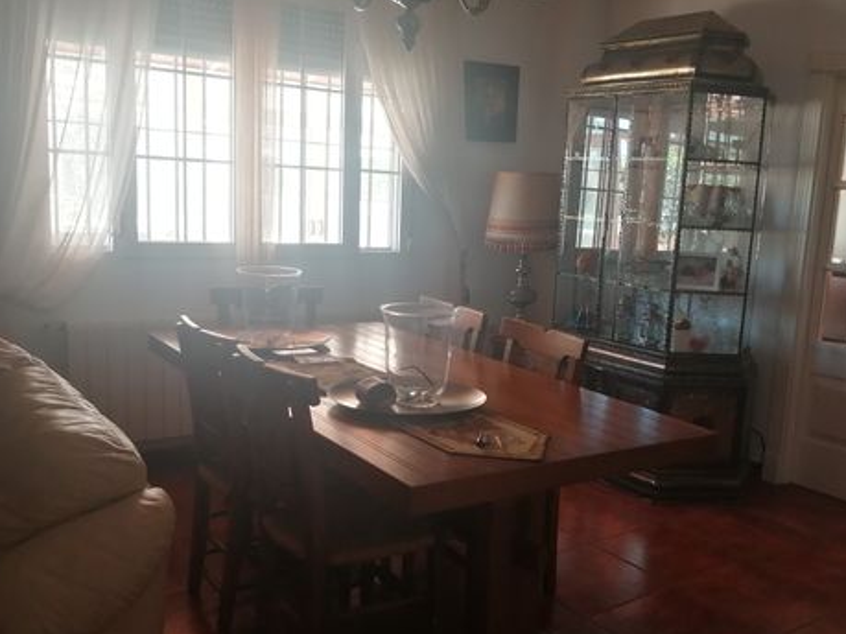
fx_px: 831
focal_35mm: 34
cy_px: 350
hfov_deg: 53.4
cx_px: 523
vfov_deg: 41.7
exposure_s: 1/33.3
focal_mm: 3.64
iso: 125
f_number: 1.8
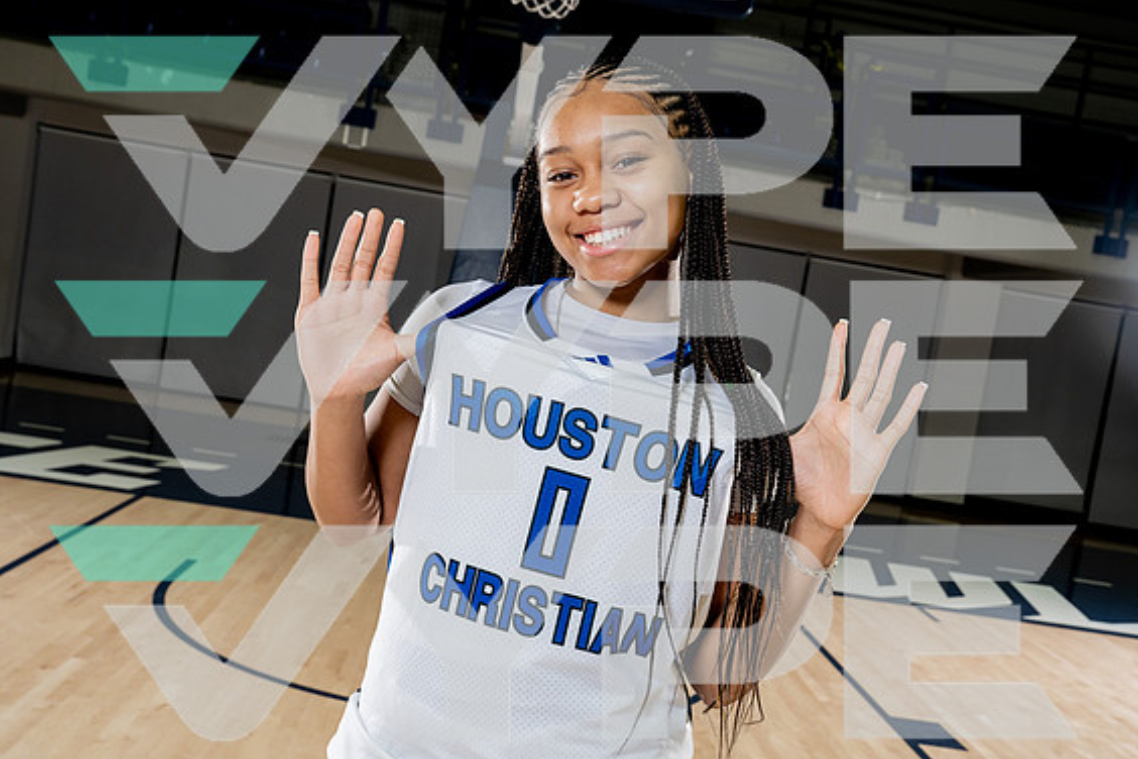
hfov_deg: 53.1
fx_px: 1138
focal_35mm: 36
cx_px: 569
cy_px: 389
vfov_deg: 36.9
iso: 640
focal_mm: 35
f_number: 8
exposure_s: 1/250
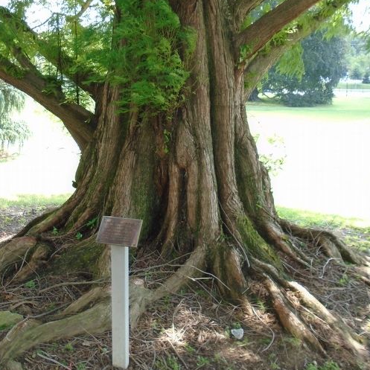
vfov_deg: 44.5
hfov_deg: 44.8
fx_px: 447
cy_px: 136
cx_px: 158
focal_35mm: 37
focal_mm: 4.6
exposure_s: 1/60
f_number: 3.2
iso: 100
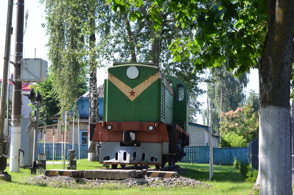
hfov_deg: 27.0
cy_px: 98
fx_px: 611
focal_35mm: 75
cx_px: 147
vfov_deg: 18.1
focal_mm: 50
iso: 200
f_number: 7.1
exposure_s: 1/200
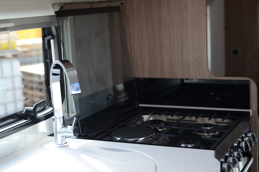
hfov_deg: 29.3
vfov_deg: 19.6
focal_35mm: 69
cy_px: 86
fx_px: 495
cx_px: 130
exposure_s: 1/40
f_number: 3.2
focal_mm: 46
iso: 100
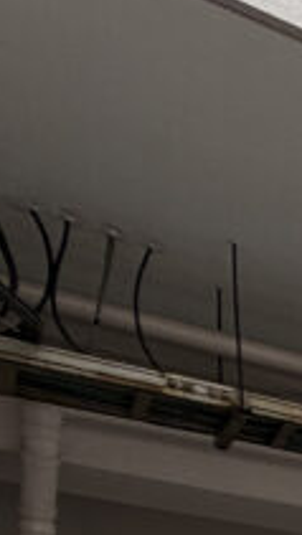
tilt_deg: +2.1
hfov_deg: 8.1
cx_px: 1218
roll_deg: +0.7
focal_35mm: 74
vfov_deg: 22.9
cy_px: 811
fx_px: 1051
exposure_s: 1/502
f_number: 2.2
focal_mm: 2.22
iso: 50
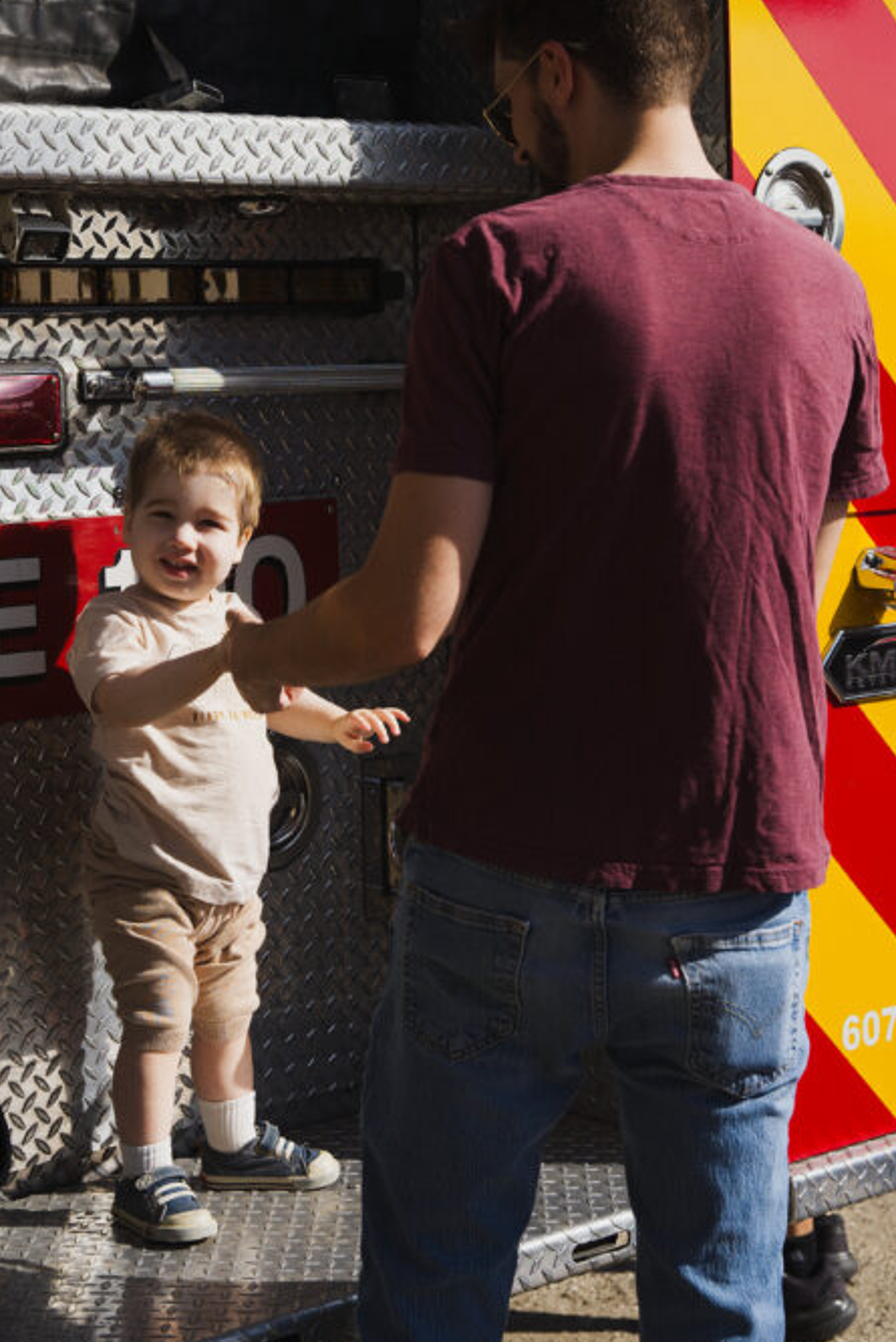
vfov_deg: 26.3
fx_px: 2852
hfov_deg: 17.8
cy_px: 419
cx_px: 240
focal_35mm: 77
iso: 400
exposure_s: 1/2000
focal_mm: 44.3
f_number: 4.5
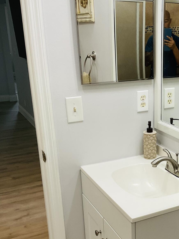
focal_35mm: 50
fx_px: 345
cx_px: 154
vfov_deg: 37.9
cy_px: 154
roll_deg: -1.0
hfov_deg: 28.2
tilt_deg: -18.1
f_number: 1.8
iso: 64
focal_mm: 3
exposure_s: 1/120
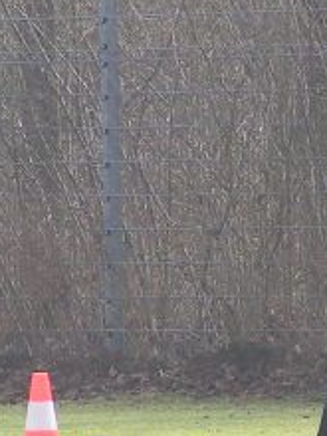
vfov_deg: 1.9
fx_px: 12986
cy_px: 131
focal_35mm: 1031
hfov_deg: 1.4
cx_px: 343
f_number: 3.5
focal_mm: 43.3
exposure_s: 1/320
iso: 50
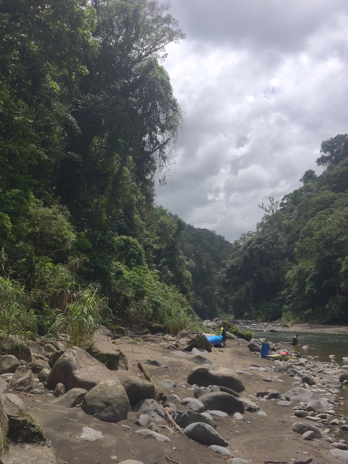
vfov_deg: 52.6
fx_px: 469
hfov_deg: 40.7
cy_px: 232
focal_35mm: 35
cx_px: 174
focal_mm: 4.28
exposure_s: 1/935
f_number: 2.4
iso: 50
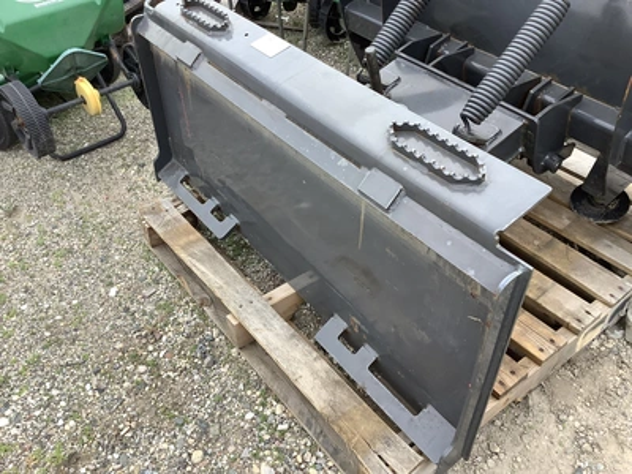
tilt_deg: -42.0
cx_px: 316
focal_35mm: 31
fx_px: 566
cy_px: 237
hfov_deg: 58.4
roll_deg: -0.6
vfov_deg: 45.4
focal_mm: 3.3
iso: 40
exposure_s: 1/120
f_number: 2.4
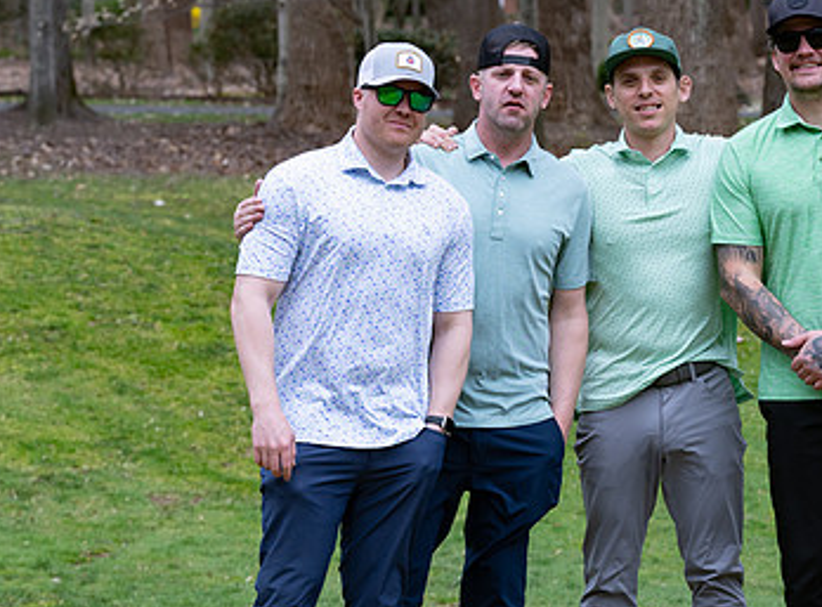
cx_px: 721
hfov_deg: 11.4
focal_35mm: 173
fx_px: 4086
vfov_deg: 8.5
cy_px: 353
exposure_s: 1/500
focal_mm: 86
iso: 320
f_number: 5
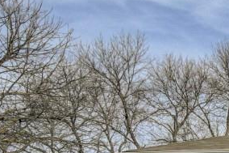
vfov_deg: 11.7
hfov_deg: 15.1
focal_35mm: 110
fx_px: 698
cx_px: 456
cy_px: 253
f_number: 8
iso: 400
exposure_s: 1/400
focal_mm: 13
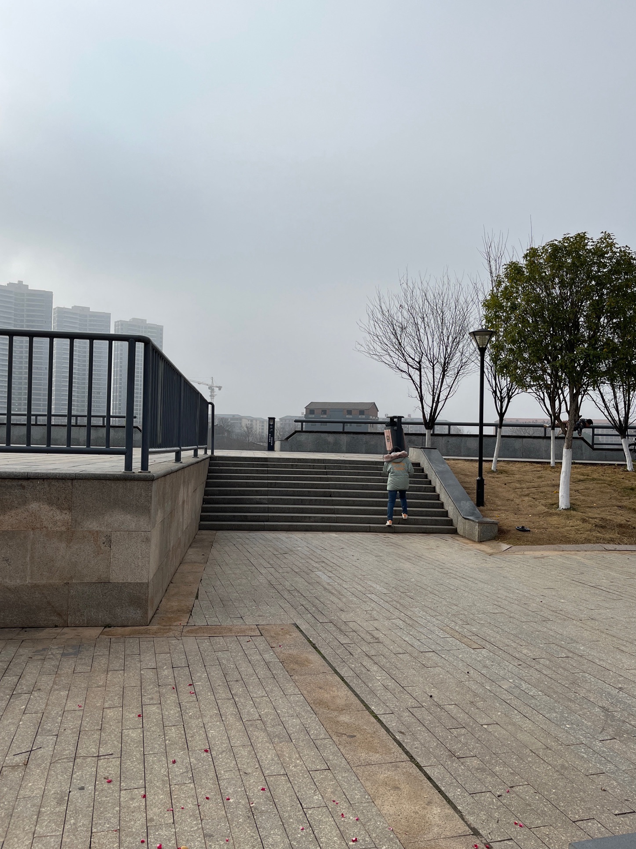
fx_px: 662
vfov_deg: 65.3
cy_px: 430
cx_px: 316
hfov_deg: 51.3
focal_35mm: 27
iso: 50
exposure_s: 1/5848
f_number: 1.6
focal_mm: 5.1
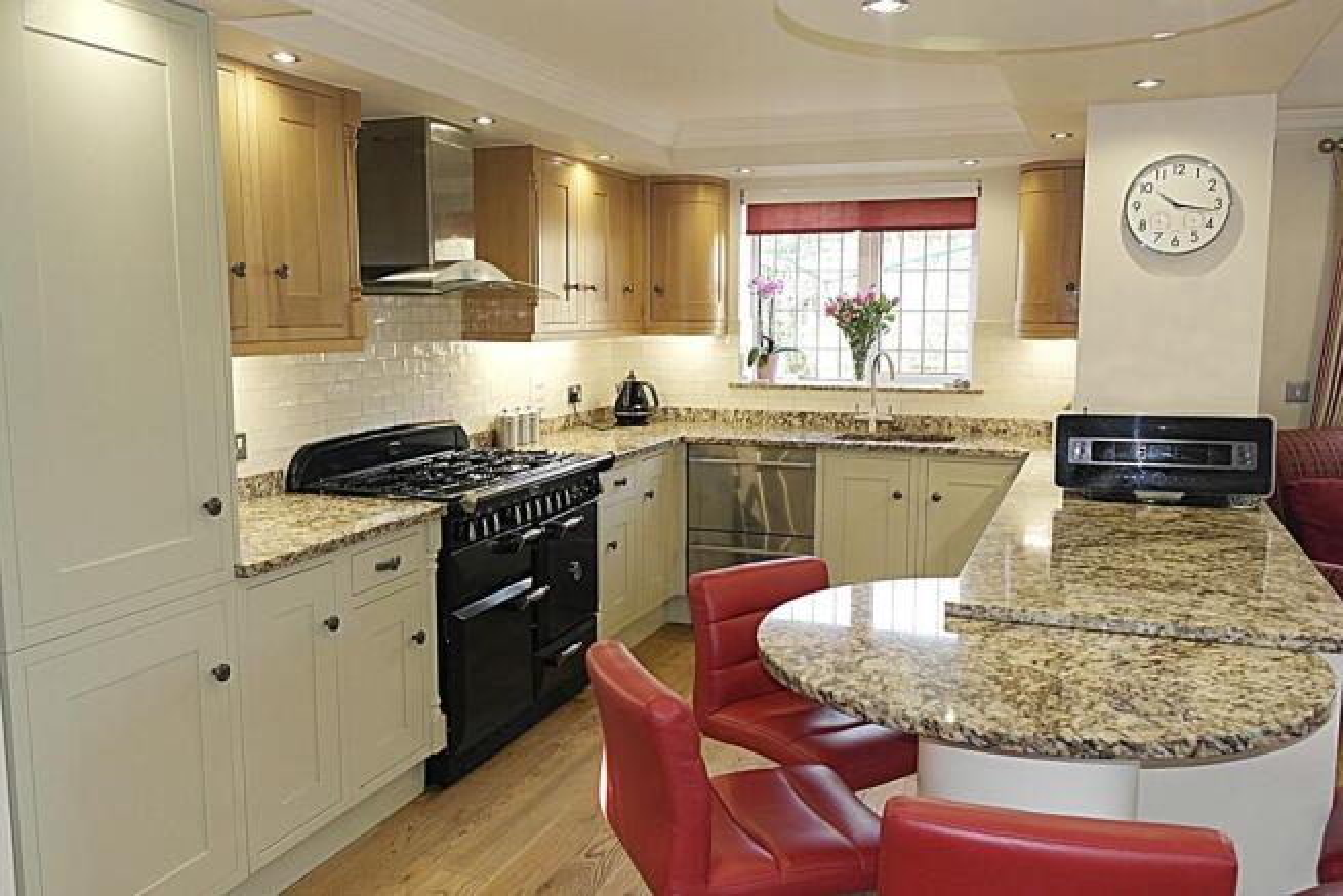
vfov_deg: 43.6
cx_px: 672
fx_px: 1119
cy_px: 448
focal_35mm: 30
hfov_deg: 61.9
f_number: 5
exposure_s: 1/50
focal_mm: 20
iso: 400
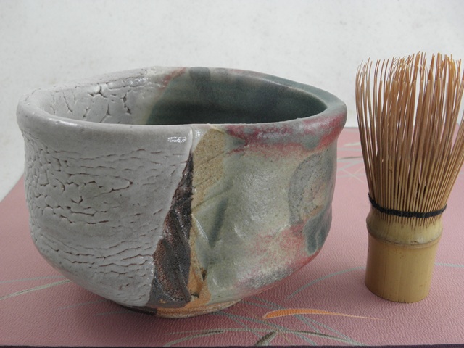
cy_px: 174
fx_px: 590
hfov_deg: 42.9
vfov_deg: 32.9
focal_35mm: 44
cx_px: 232
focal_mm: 7.87
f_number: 3.3
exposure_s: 1/15
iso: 125
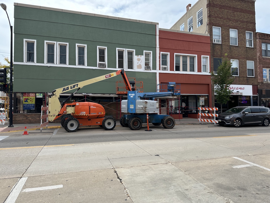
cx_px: 135
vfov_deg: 56.8
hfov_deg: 71.6
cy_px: 102
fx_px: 187
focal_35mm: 24
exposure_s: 1/3058
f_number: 1.78
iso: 80
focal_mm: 6.86
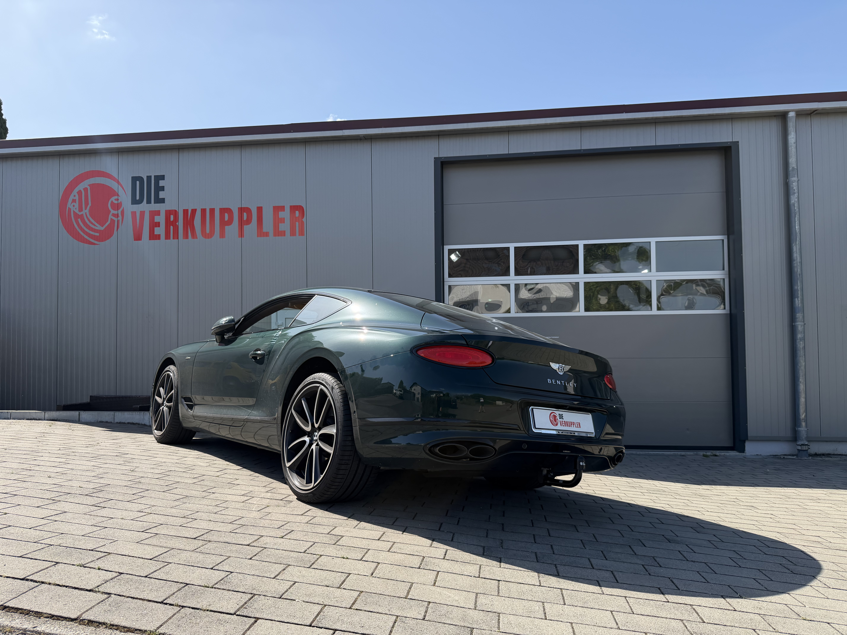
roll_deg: +0.5
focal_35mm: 24
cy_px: 318
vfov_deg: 56.8
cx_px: 424
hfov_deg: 71.6
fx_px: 587
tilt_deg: +2.1
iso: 100
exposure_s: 1/3279
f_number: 1.78
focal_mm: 6.76
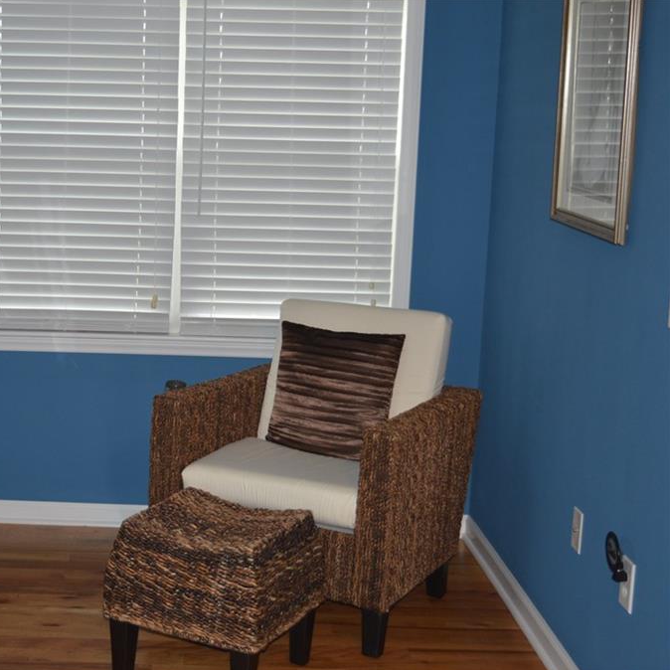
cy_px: 335
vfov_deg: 29.6
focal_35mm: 58
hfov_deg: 29.1
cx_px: 162
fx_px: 1270
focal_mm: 30
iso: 400
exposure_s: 1/60
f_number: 4.2
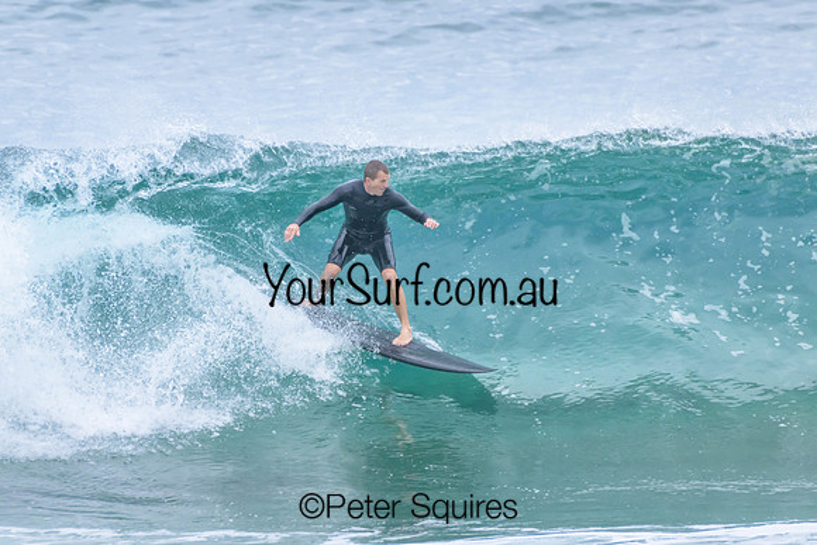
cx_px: 408
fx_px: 22699
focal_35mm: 1000
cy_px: 272
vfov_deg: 1.4
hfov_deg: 2.1
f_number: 11
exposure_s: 1/2000
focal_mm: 1000
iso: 3200
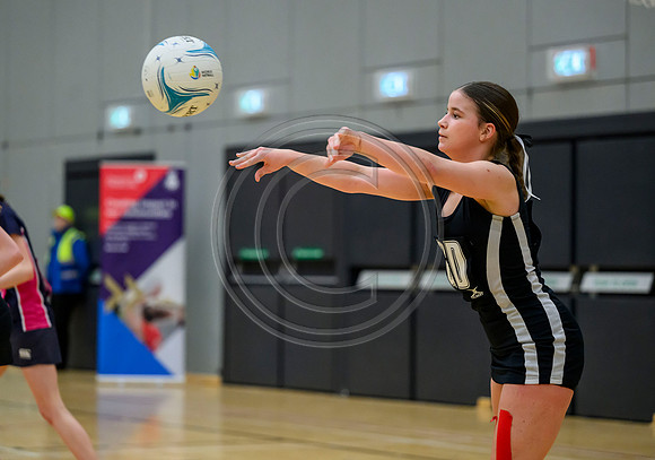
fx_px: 2308
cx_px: 345
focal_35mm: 125
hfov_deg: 16.1
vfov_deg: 11.4
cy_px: 229
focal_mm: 115
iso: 6400
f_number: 2.8
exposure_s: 1/1250
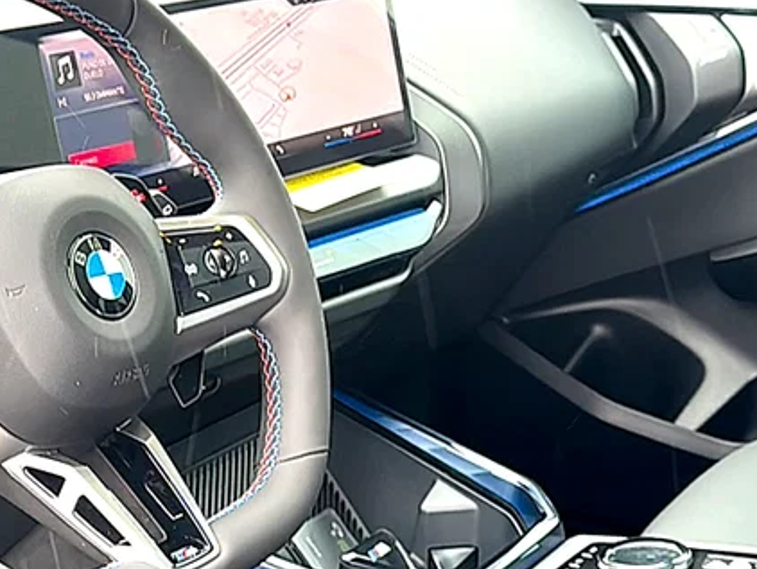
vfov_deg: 23.3
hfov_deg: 30.5
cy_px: 342
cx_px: 248
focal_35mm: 63
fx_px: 1378
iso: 64
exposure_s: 1/61
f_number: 1.78
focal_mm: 6.86
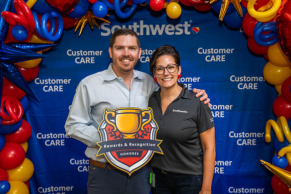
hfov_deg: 45.2
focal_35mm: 43
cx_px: 146
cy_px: 97
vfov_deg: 31.0
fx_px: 350
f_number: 4
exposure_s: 1/160
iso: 1250
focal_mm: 43
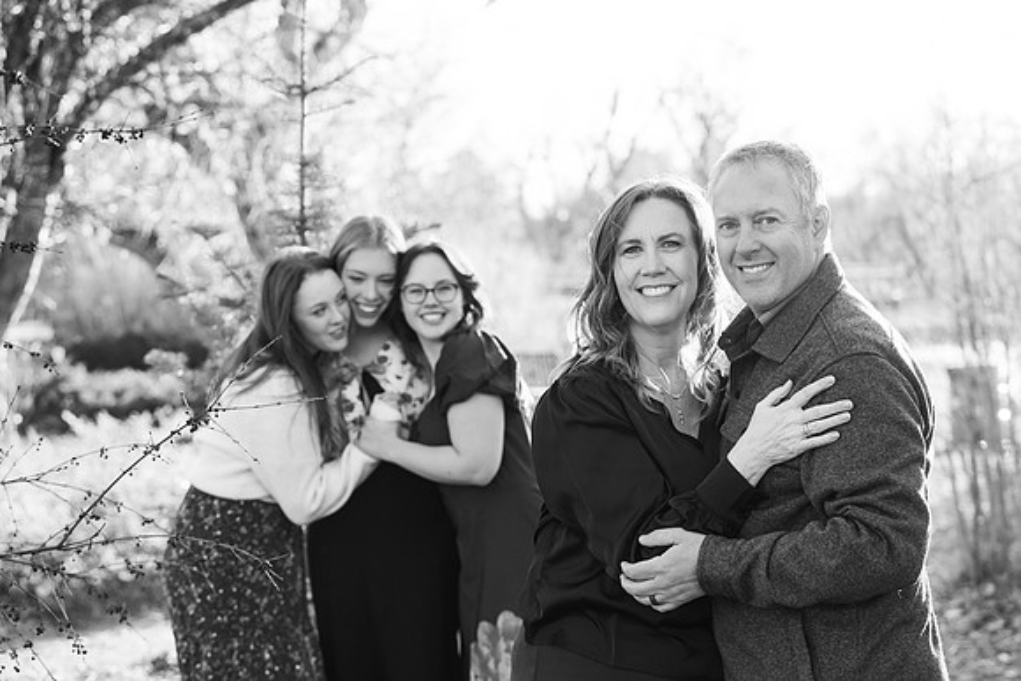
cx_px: 510
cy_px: 340
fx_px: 2156
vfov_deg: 18.0
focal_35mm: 76
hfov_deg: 26.6
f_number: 4.5
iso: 1000
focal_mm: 76
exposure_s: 1/800
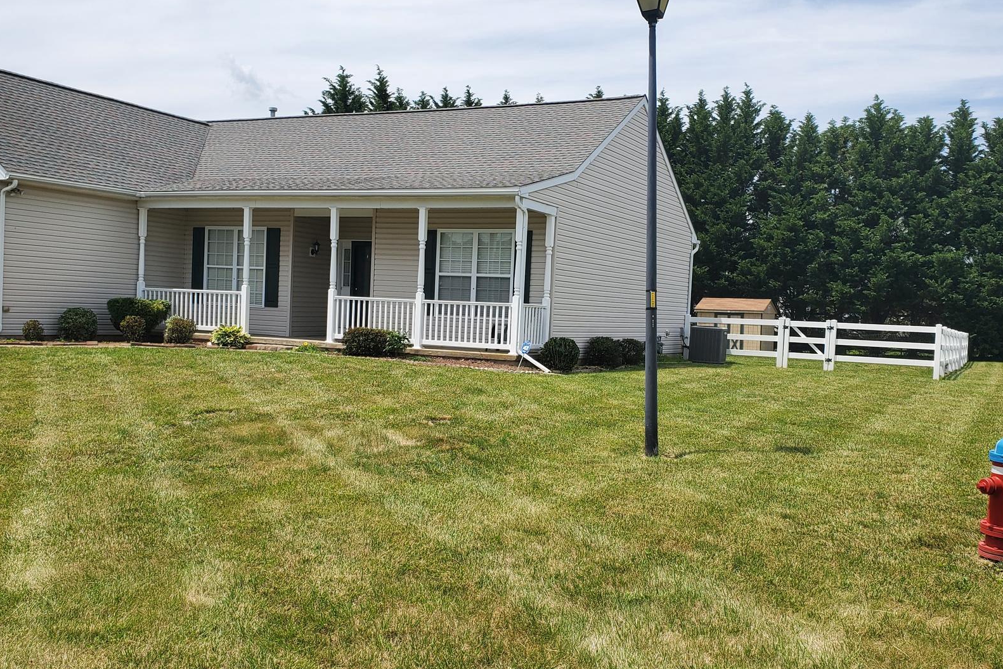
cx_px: 493
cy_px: 343
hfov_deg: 54.4
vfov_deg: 37.9
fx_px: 975
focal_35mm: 35
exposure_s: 1/1951
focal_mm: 4.3
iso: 50
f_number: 2.4
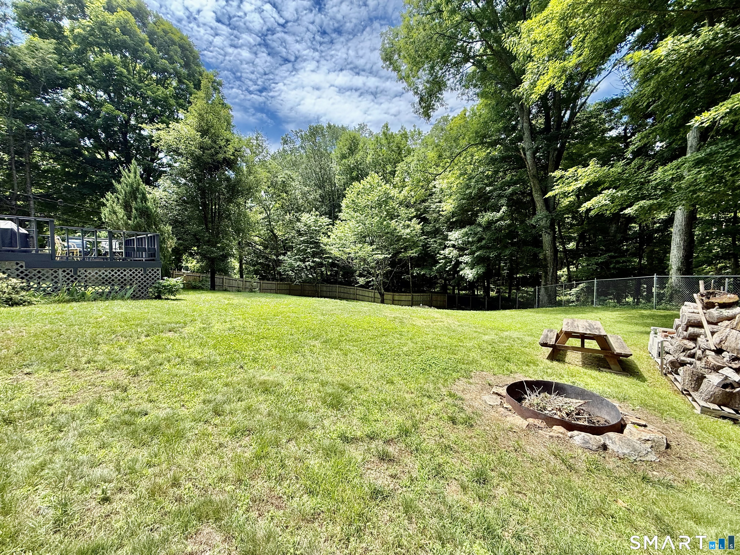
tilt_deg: -2.4
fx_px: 299
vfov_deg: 85.7
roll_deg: -0.1
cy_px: 278
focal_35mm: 14
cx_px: 370
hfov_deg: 102.1
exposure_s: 1/386
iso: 50
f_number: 2.2
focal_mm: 2.22
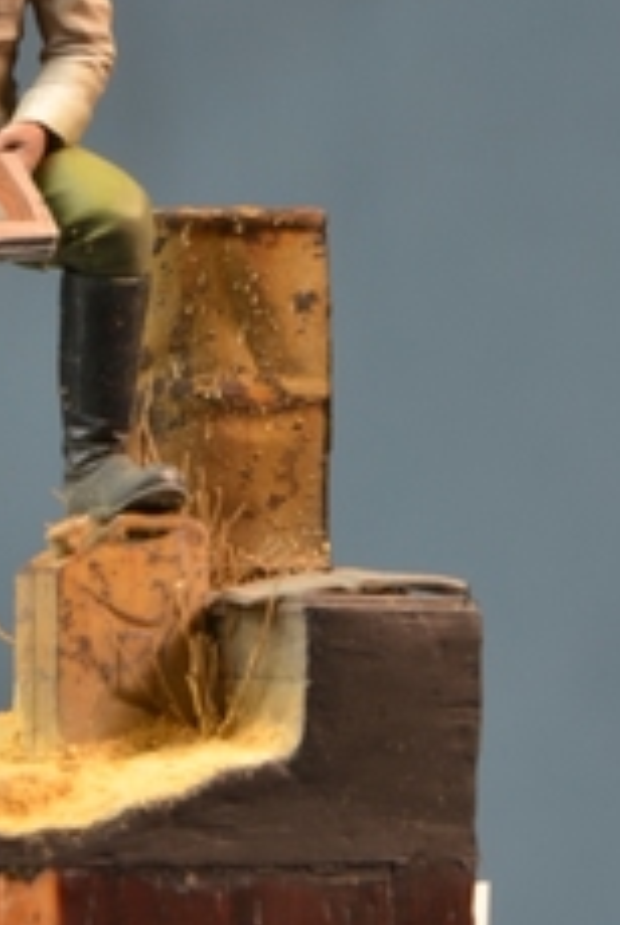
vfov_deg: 5.0
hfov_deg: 3.4
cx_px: -103
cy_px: 390
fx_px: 10541
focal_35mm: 409
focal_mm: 105
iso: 200
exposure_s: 1/4
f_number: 18
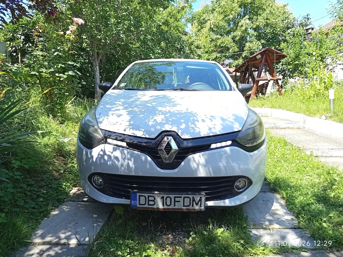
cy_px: 128
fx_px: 238
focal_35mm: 24
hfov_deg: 71.6
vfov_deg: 56.8
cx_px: 172
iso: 51
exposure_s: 1/195
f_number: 1.7
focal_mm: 5.24
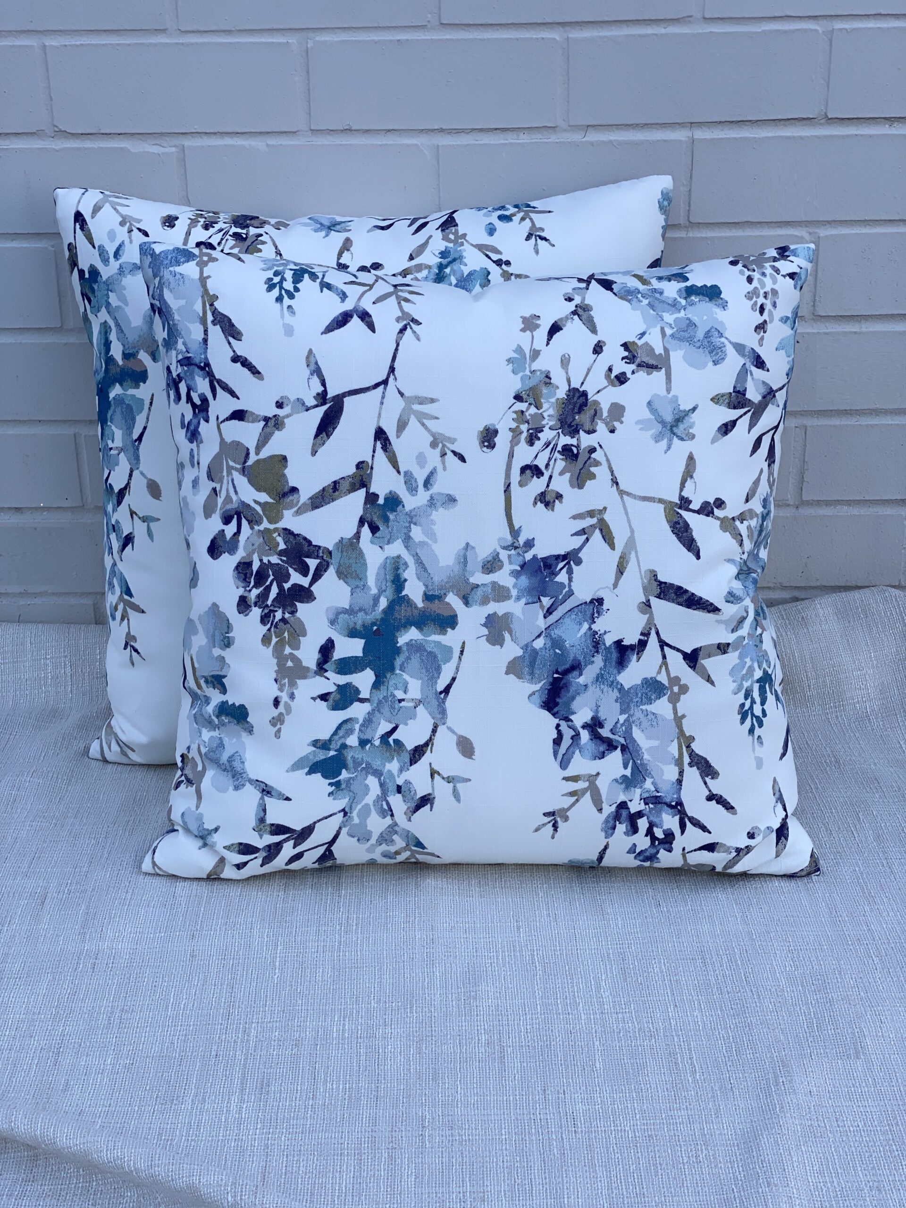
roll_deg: +0.3
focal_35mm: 52
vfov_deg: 36.8
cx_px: 453
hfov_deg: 28.0
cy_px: 604
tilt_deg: -22.1
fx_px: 1815
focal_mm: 6
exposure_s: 1/231
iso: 20
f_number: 2
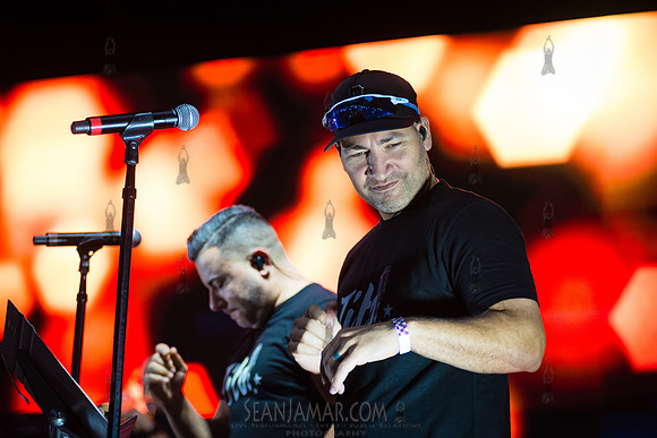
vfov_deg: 13.0
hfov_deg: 19.5
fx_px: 1917
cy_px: 219
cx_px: 328
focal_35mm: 105
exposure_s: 1/200
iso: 3200
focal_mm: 105
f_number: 3.5
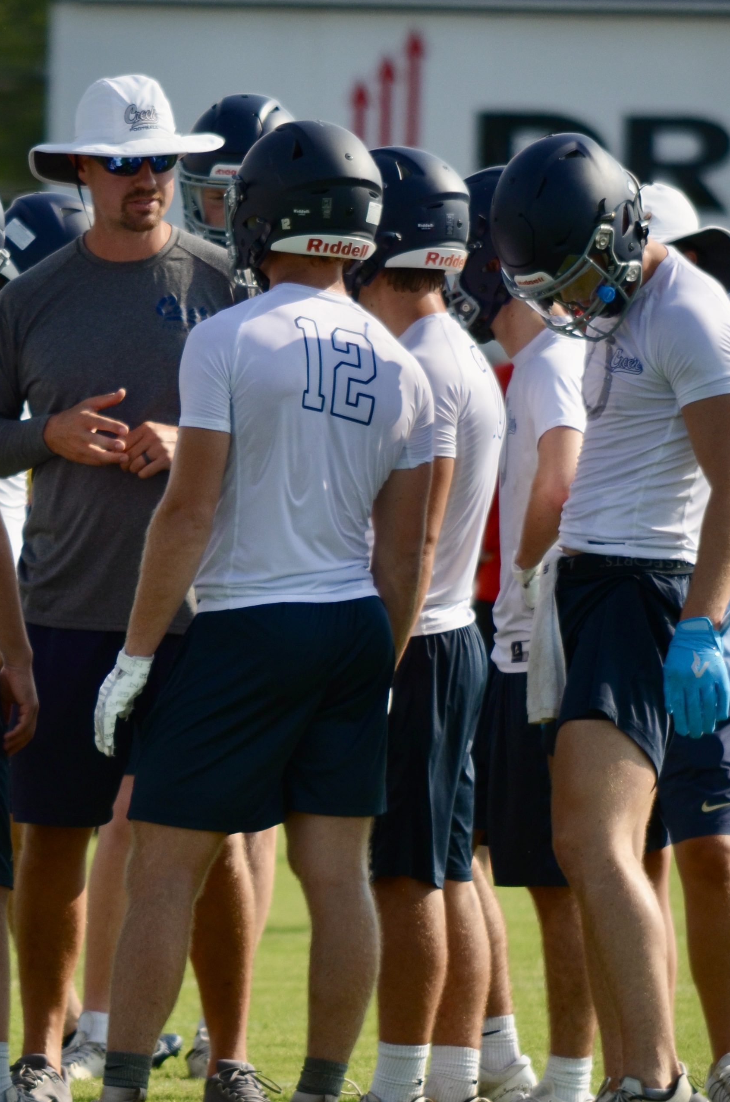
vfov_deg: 2.4
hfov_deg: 1.6
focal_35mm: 868
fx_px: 26522
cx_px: 223
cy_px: 625
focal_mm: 300
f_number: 5.6
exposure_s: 1/1250
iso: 250
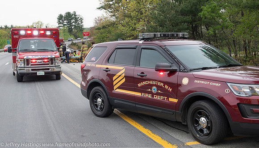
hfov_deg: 42.9
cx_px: 116
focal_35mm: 48
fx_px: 329
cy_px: 71
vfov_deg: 25.3
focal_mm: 27
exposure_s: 1/400
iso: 250
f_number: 5
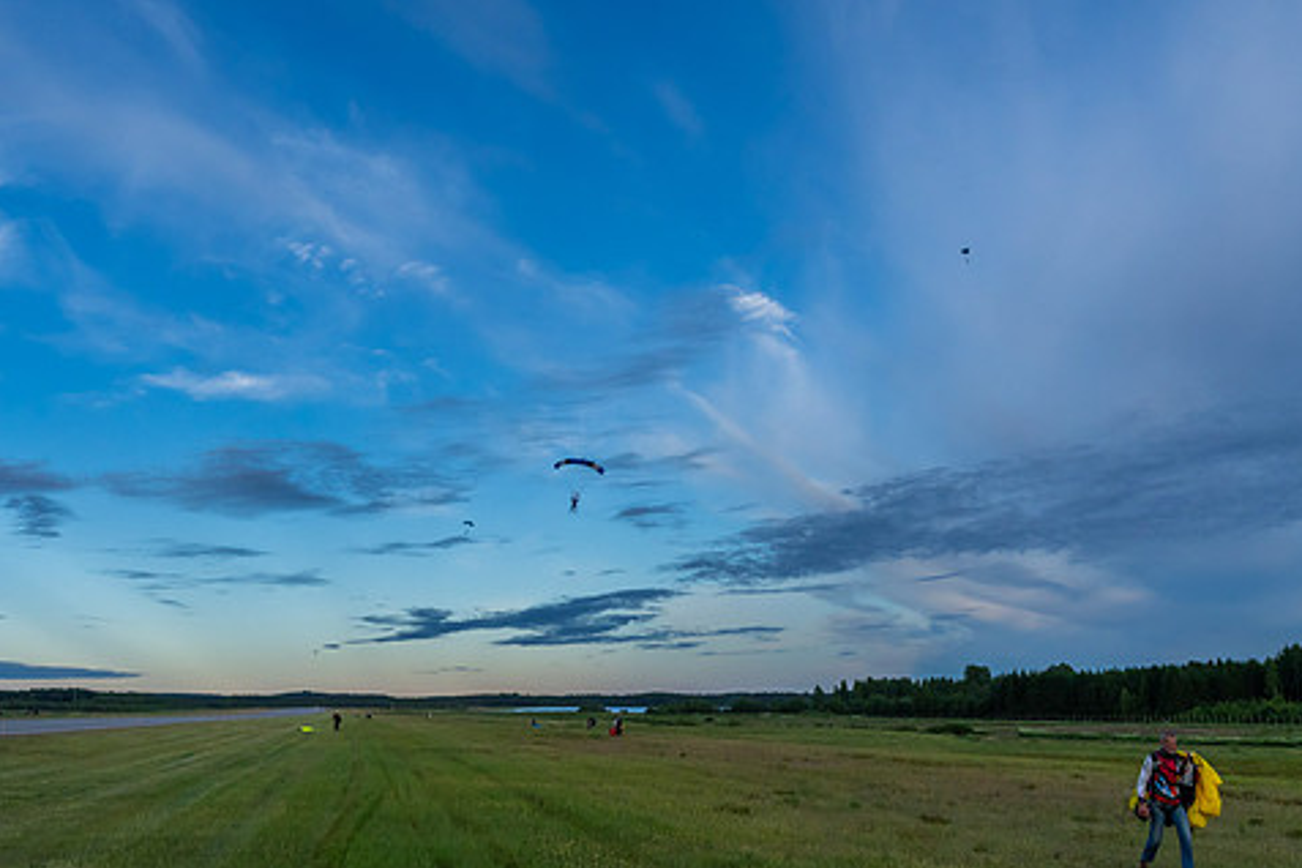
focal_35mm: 36
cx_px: 527
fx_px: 1302
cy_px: 525
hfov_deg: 52.8
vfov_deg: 36.7
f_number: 9
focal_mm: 27
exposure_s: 1/1600
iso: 1600
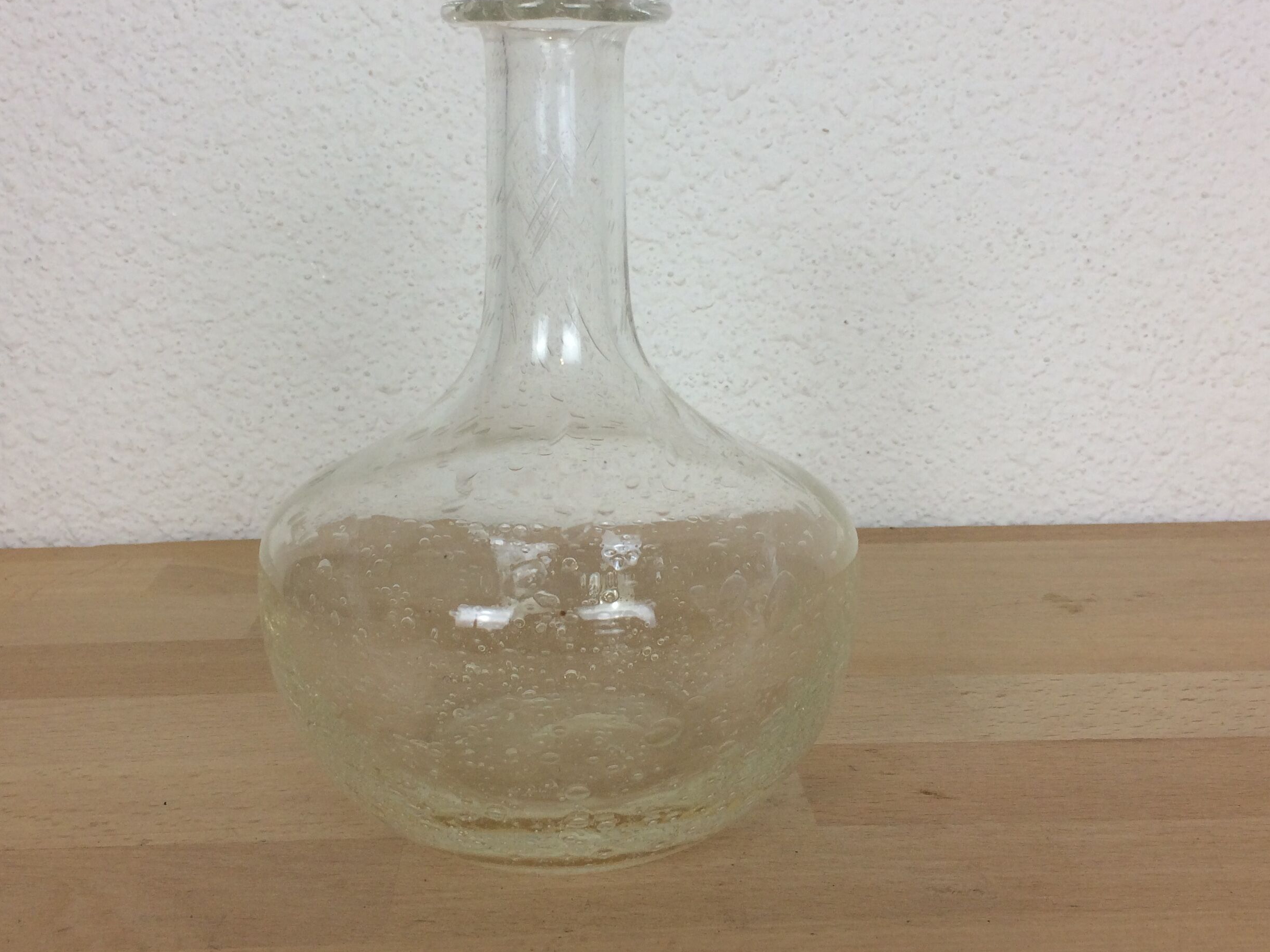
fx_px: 1431
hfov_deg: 47.8
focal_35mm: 39
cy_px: 409
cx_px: 601
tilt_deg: -10.1
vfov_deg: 36.7
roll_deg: +0.3
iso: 50
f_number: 2.2
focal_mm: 4.15
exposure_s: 1/100
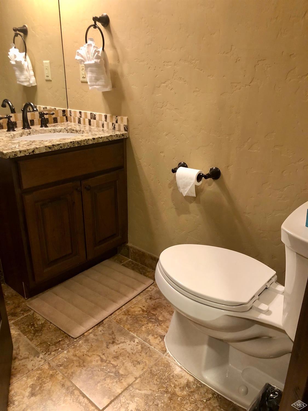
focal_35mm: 28
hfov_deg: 49.7
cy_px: 206
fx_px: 332
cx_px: 154
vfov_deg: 63.4
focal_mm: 3.99
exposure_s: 1/15
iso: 64
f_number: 1.8
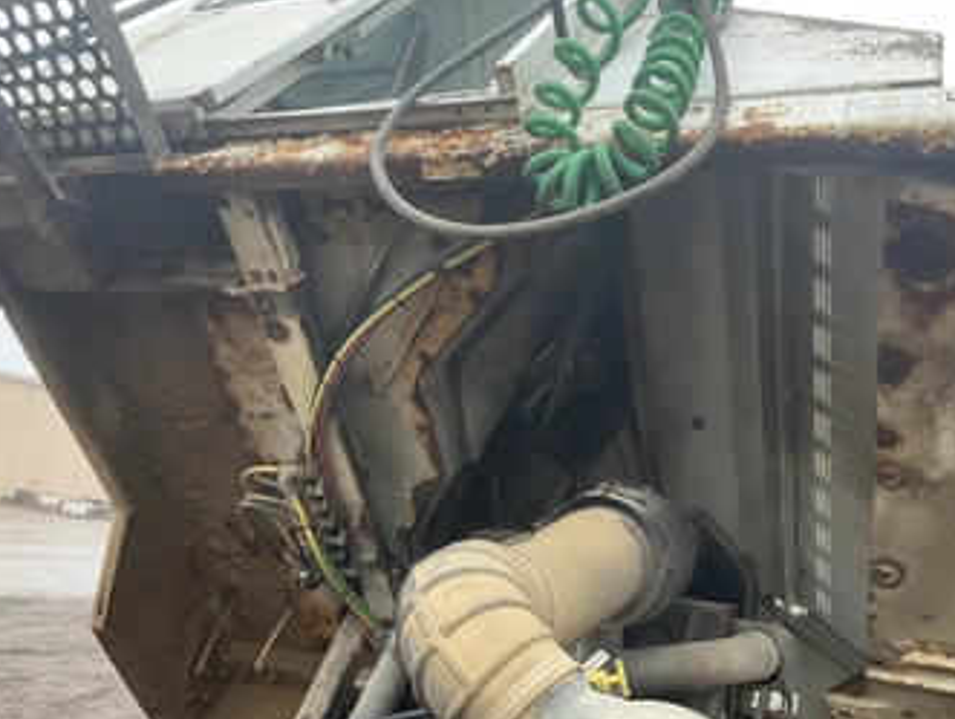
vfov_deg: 40.7
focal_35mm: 35
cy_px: 401
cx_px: 485
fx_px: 967
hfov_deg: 52.6
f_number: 1.8
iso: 25
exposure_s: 1/122
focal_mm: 3
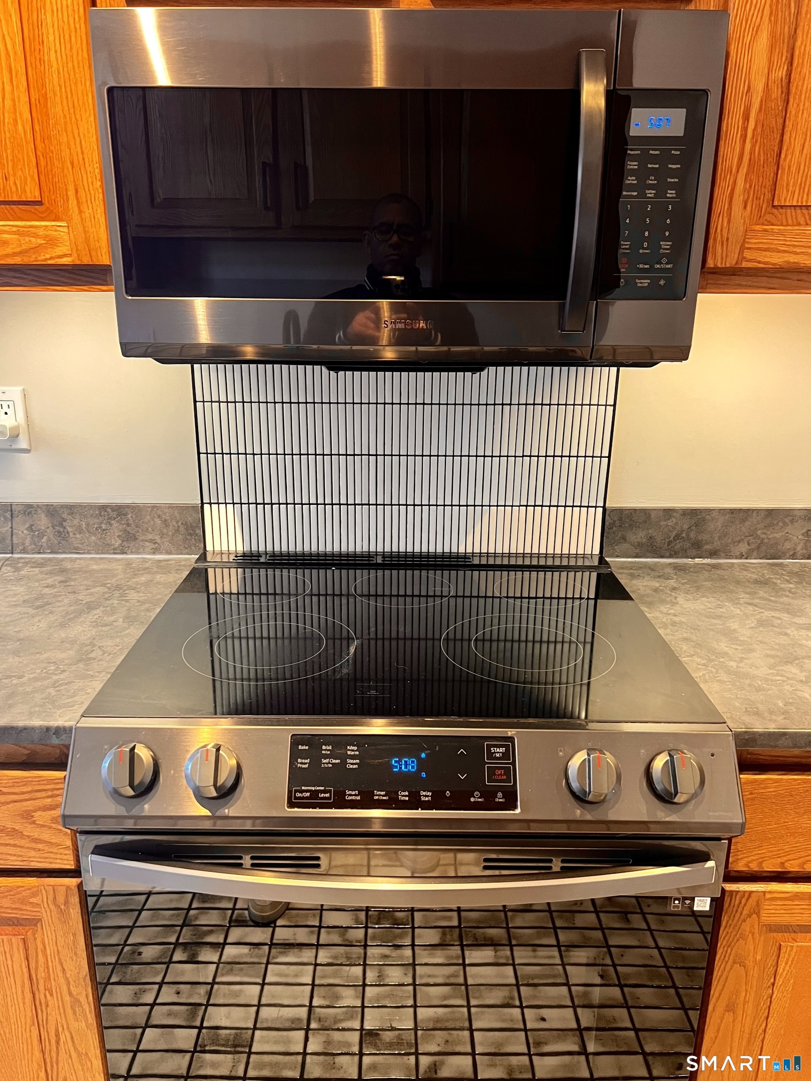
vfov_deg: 67.3
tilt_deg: -17.0
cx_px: 406
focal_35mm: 26
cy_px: 540
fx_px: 812
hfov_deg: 53.1
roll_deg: -0.3
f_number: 1.5
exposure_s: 1/60
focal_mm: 5.7
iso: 320
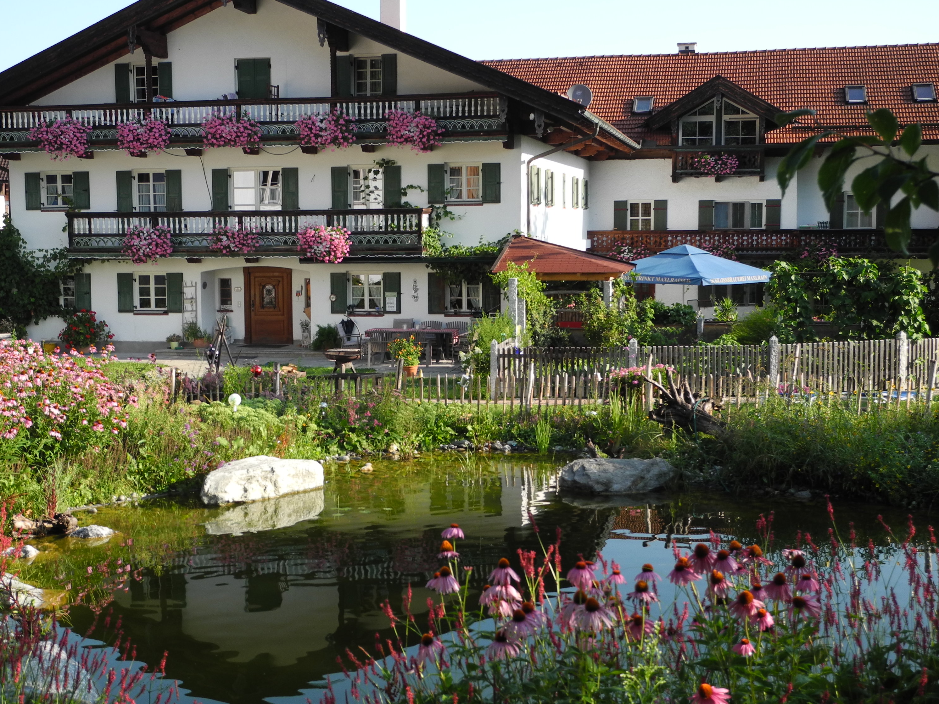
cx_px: 419
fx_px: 1492
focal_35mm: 55
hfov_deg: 34.9
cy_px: 361
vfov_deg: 26.6
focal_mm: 9.7
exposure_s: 1/431
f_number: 3.2
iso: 100
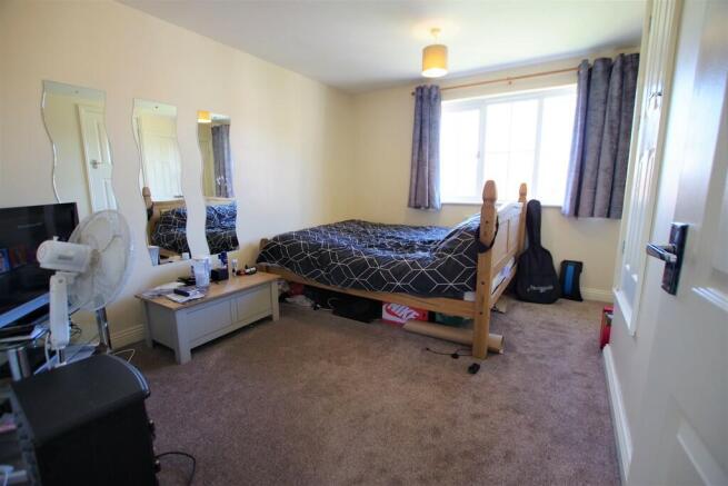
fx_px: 303
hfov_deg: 100.4
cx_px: 364
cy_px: 243
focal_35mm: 15
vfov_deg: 77.4
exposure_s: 1/30
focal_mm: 10
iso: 200
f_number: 3.5
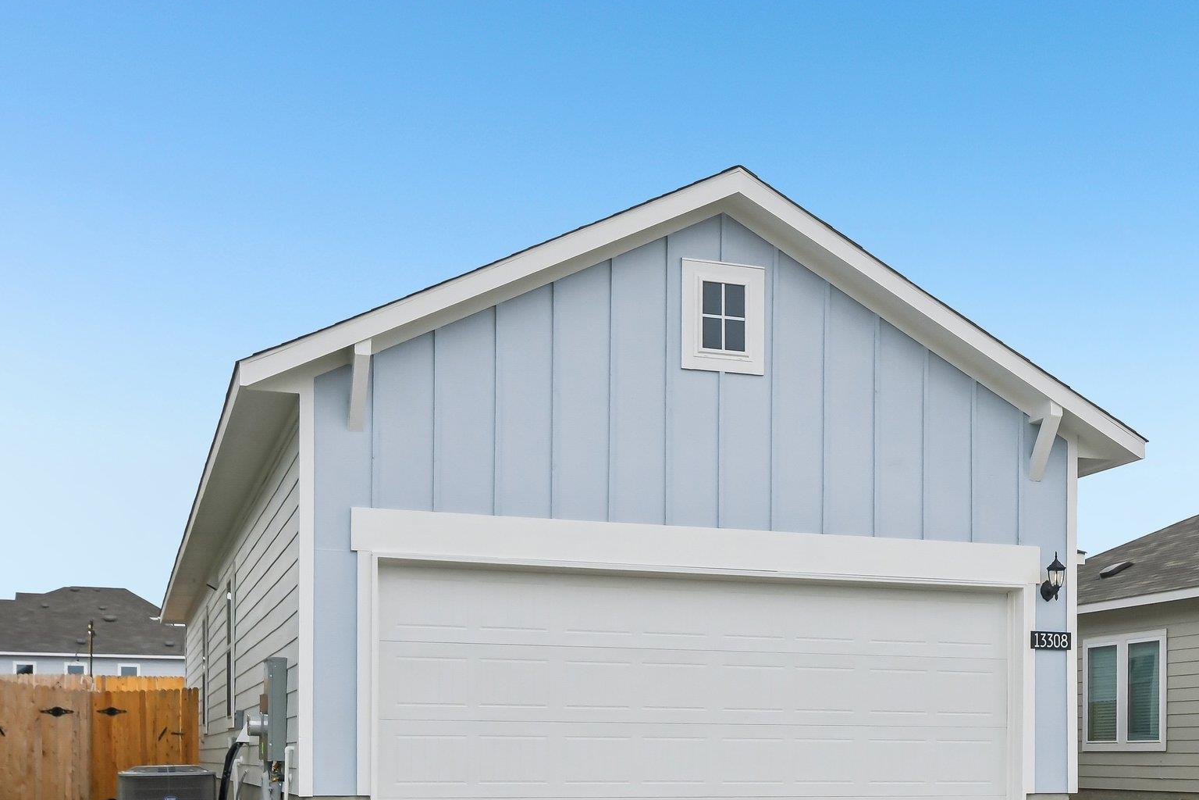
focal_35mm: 48
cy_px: 527
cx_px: 762
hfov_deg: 40.8
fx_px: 1599
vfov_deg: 27.9
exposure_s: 1/3200
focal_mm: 24
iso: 400
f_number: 8
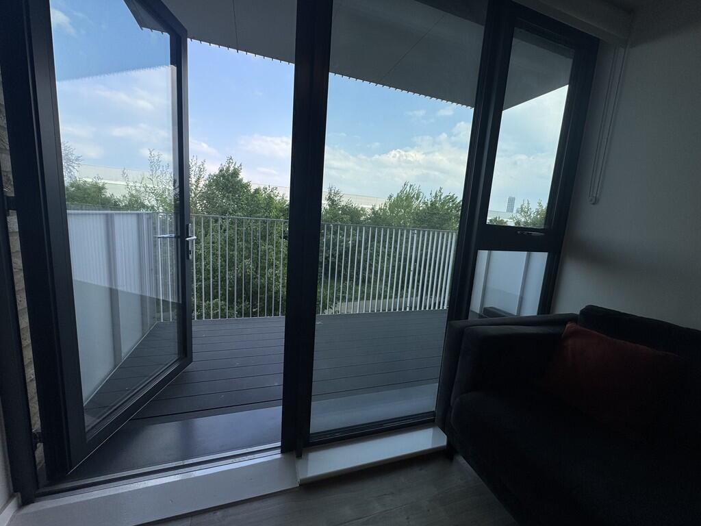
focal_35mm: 14
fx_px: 284
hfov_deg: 102.1
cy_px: 263
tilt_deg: -8.9
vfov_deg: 85.7
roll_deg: -3.1
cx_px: 350
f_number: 2.2
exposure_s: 1/1094
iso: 50
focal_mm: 2.22
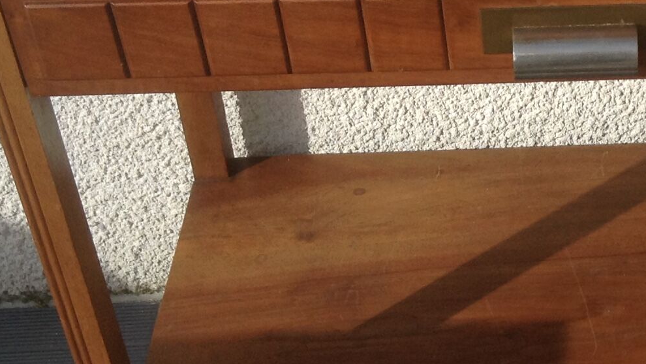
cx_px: 593
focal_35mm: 94
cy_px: 135
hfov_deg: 22.1
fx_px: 1610
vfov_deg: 12.9
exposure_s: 1/840
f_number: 2.4
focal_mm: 3.3
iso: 25
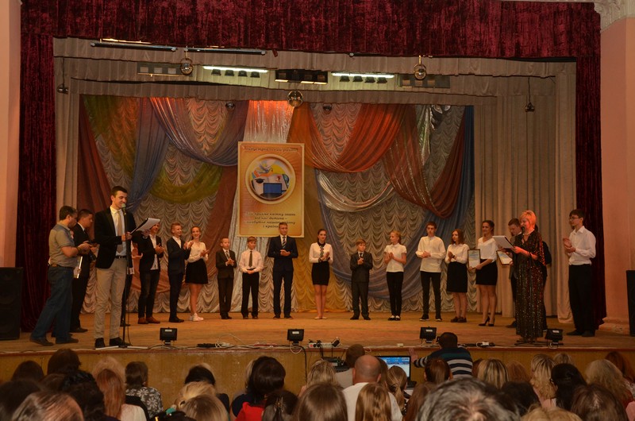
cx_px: 318
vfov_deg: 28.0
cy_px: 210
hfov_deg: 41.2
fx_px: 845
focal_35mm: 48
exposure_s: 1/125
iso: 1250
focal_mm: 32
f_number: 6.3
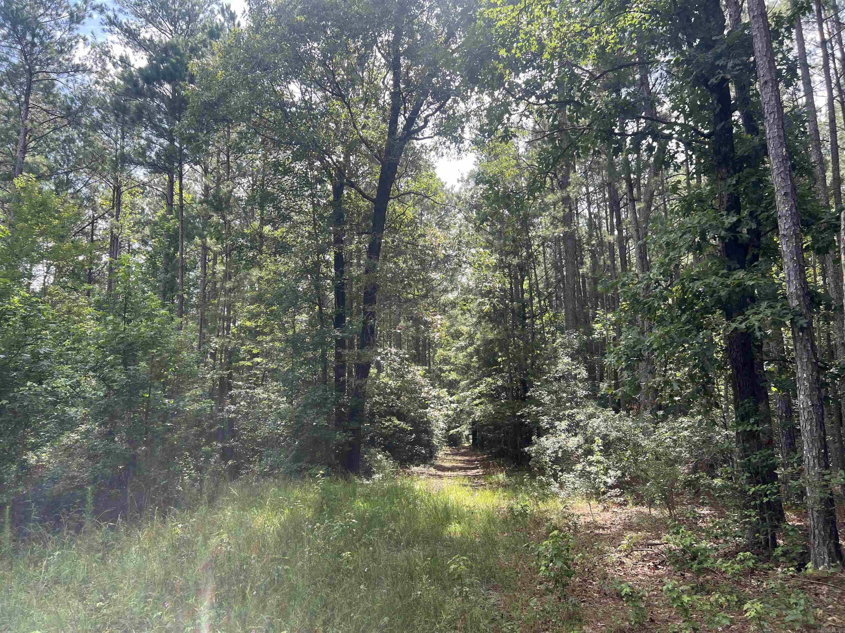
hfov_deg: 67.3
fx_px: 635
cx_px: 422
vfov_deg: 53.1
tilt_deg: +10.9
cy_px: 316
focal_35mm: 26
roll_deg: -1.4
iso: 50
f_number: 1.5
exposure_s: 1/728
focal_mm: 5.7
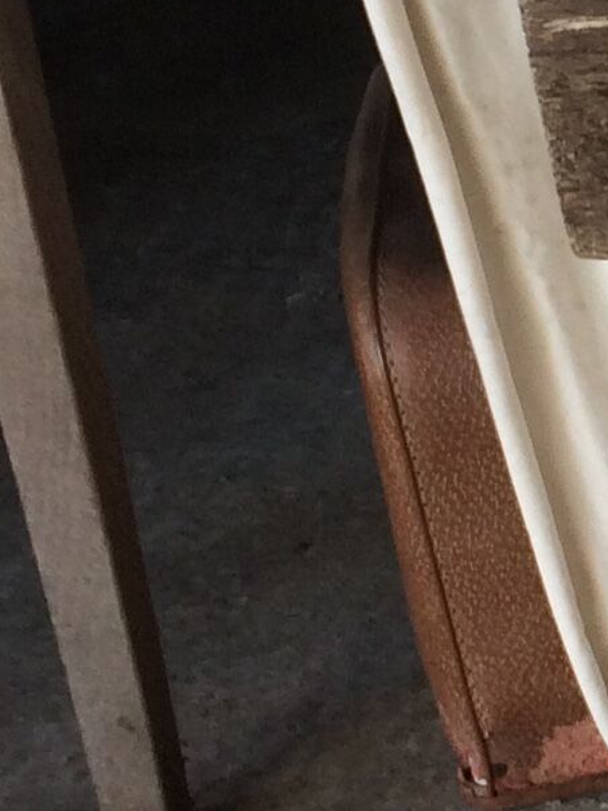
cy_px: 547
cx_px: 1582
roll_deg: +0.4
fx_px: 3678
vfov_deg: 12.6
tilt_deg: -32.4
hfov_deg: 8.4
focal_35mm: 157
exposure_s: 1/50
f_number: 2.2
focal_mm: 4.15
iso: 40
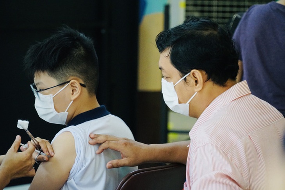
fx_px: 1291
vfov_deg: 8.4
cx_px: 142
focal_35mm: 163
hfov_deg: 12.6
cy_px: 95
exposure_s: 1/100
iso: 6400
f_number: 6.3
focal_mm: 163
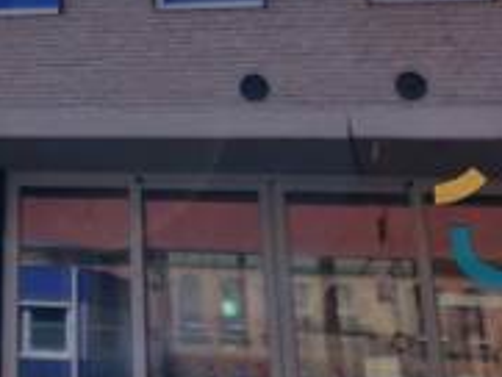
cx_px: -108
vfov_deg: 16.1
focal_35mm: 83
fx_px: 1204
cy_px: -211
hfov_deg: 21.7
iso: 100
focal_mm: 4.25
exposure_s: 1/1393
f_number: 1.7
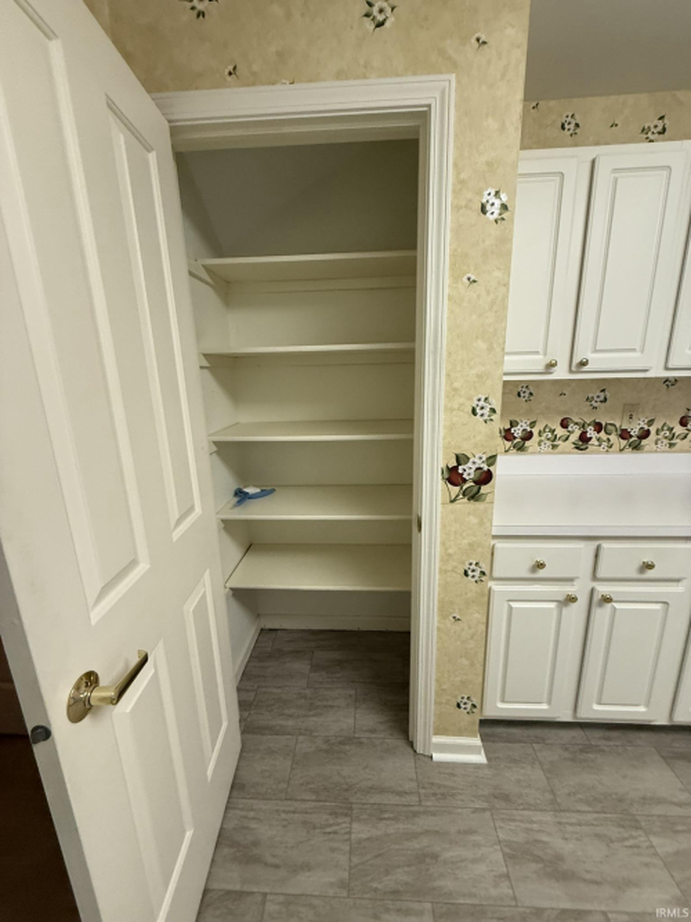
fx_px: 373
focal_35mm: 14
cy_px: 461
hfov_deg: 85.7
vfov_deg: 102.1
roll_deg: +0.0
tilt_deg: -10.0
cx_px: 346
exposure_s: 1/60
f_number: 2.2
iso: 320
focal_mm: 2.22
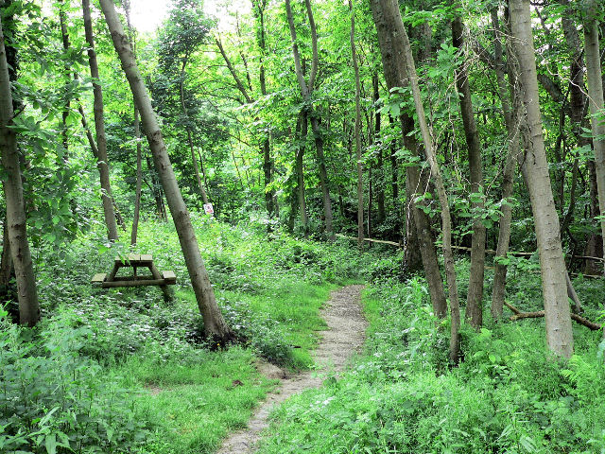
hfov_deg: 37.5
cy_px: 227
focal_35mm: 51
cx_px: 302
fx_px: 891
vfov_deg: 28.6
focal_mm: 8.5
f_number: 2.8
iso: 200
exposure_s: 1/60
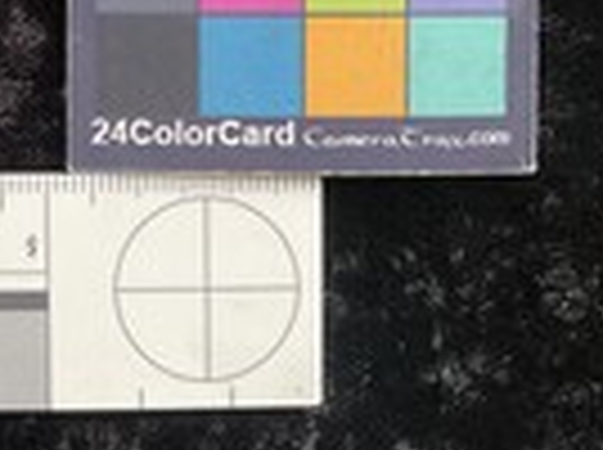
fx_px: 1322
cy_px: -74
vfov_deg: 18.4
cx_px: -166
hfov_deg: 23.0
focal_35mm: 76
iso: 125
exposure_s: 1/60
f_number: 1.8
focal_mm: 3
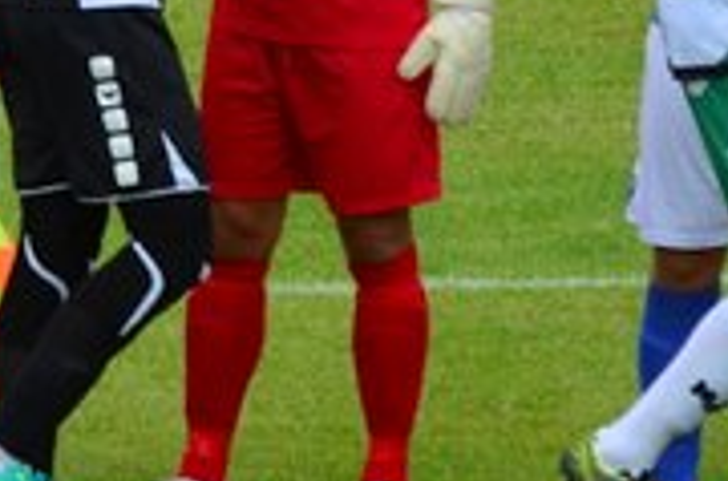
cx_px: -303
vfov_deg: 1.0
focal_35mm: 1402
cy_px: -210
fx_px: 28277
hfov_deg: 1.5
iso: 800
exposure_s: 1/1000
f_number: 5.3
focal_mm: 210
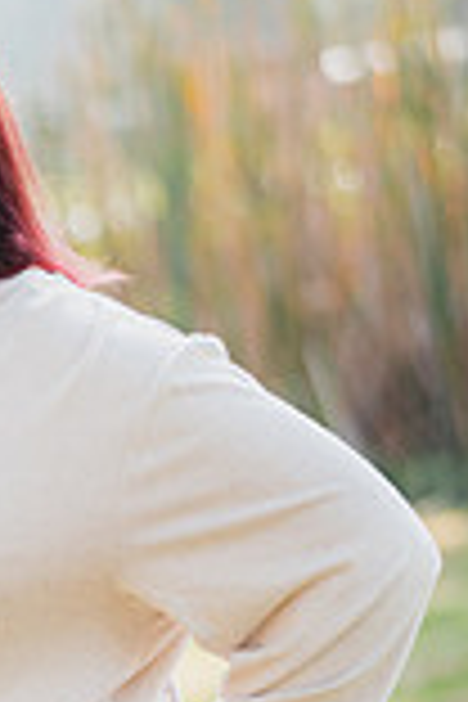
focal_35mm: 144
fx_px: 2808
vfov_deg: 14.1
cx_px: -176
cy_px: 657
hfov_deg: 9.3
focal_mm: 50
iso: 250
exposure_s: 1/1600
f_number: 1.4
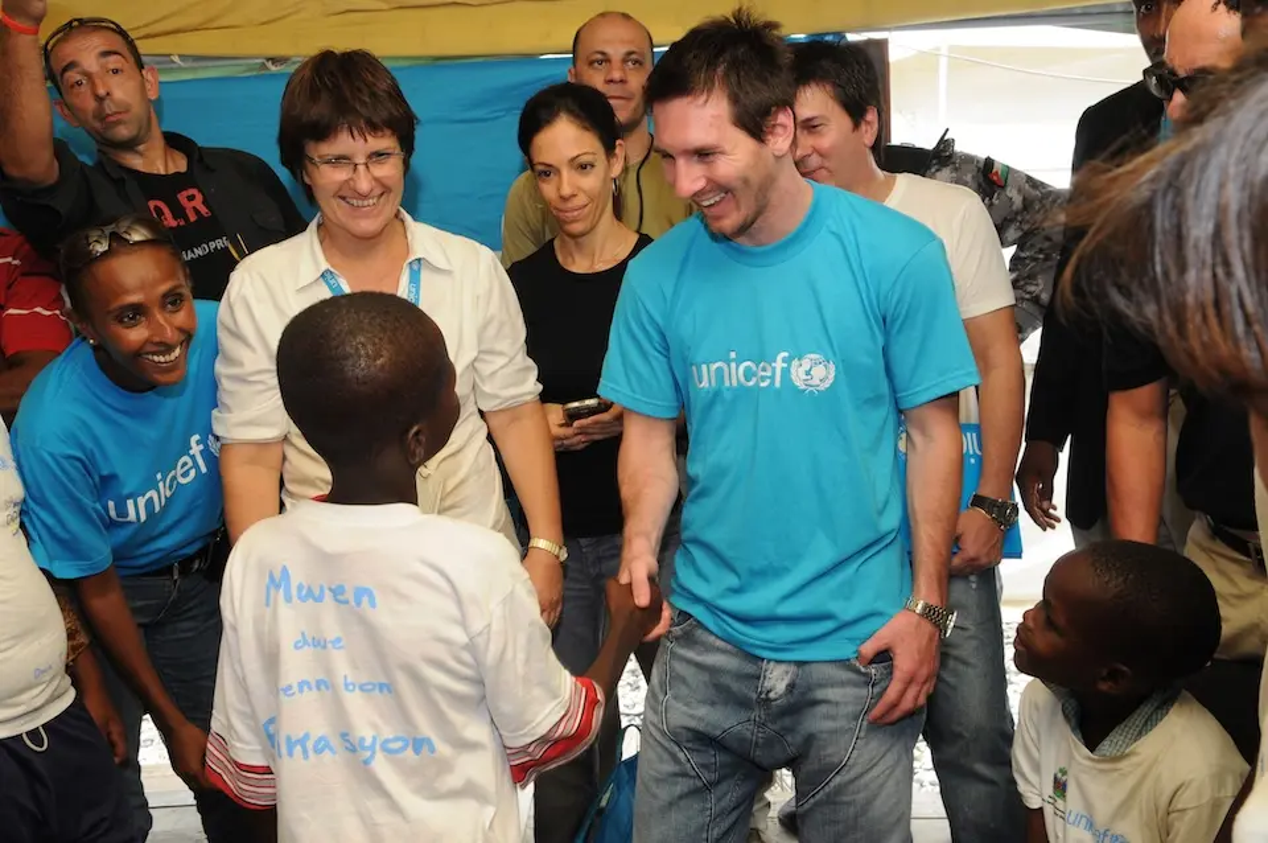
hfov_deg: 49.6
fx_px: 1372
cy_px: 422
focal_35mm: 39
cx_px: 634
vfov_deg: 34.1
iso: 640
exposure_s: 1/60
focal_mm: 26
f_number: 7.1
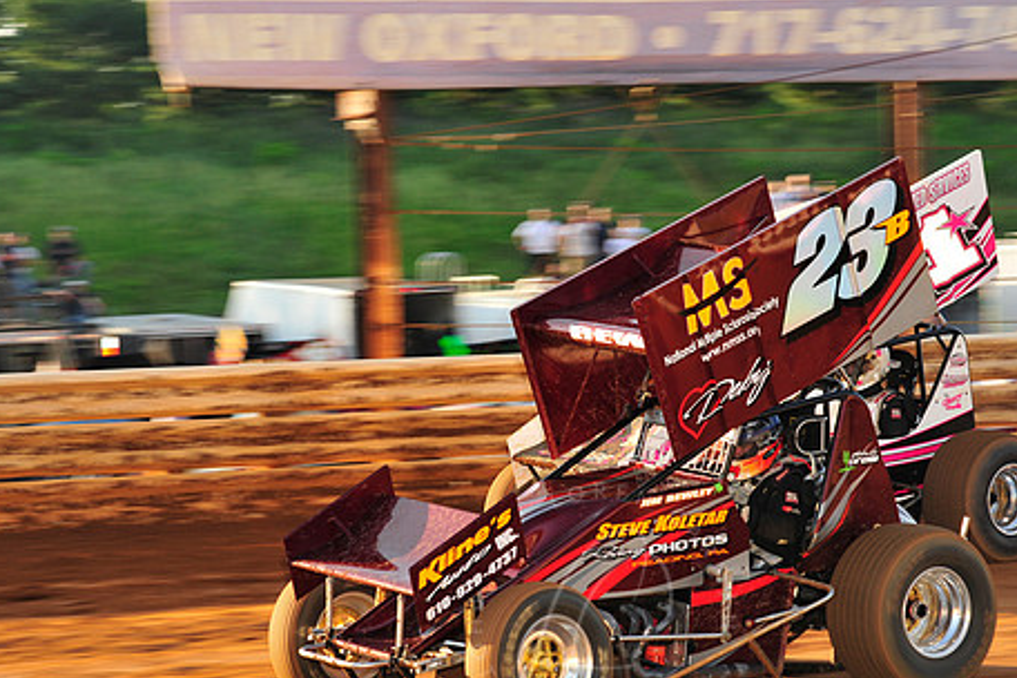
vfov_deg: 8.6
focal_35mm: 159
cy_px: 413
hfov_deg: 12.9
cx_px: 600
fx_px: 4491
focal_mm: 125
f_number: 8
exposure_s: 1/320
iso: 500
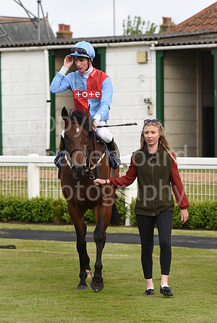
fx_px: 1215
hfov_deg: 10.2
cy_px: 162
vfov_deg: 15.2
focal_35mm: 135
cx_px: 108
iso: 800
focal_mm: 135
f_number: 5.6
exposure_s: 1/1000
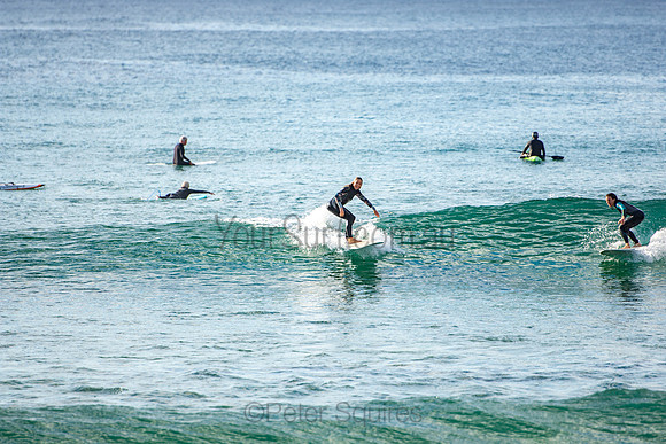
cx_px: 333
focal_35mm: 300
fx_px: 5551
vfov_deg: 4.6
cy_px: 222
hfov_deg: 6.9
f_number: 3.2
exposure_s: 1/1600
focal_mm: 200
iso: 100
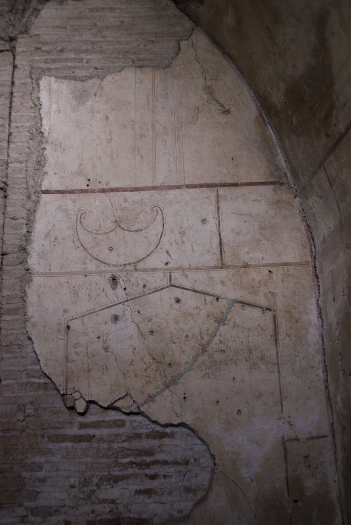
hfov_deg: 37.0
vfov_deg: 53.1
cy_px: 262
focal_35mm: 36
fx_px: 525
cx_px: 176
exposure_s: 1/50
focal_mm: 24
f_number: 3.5
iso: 200
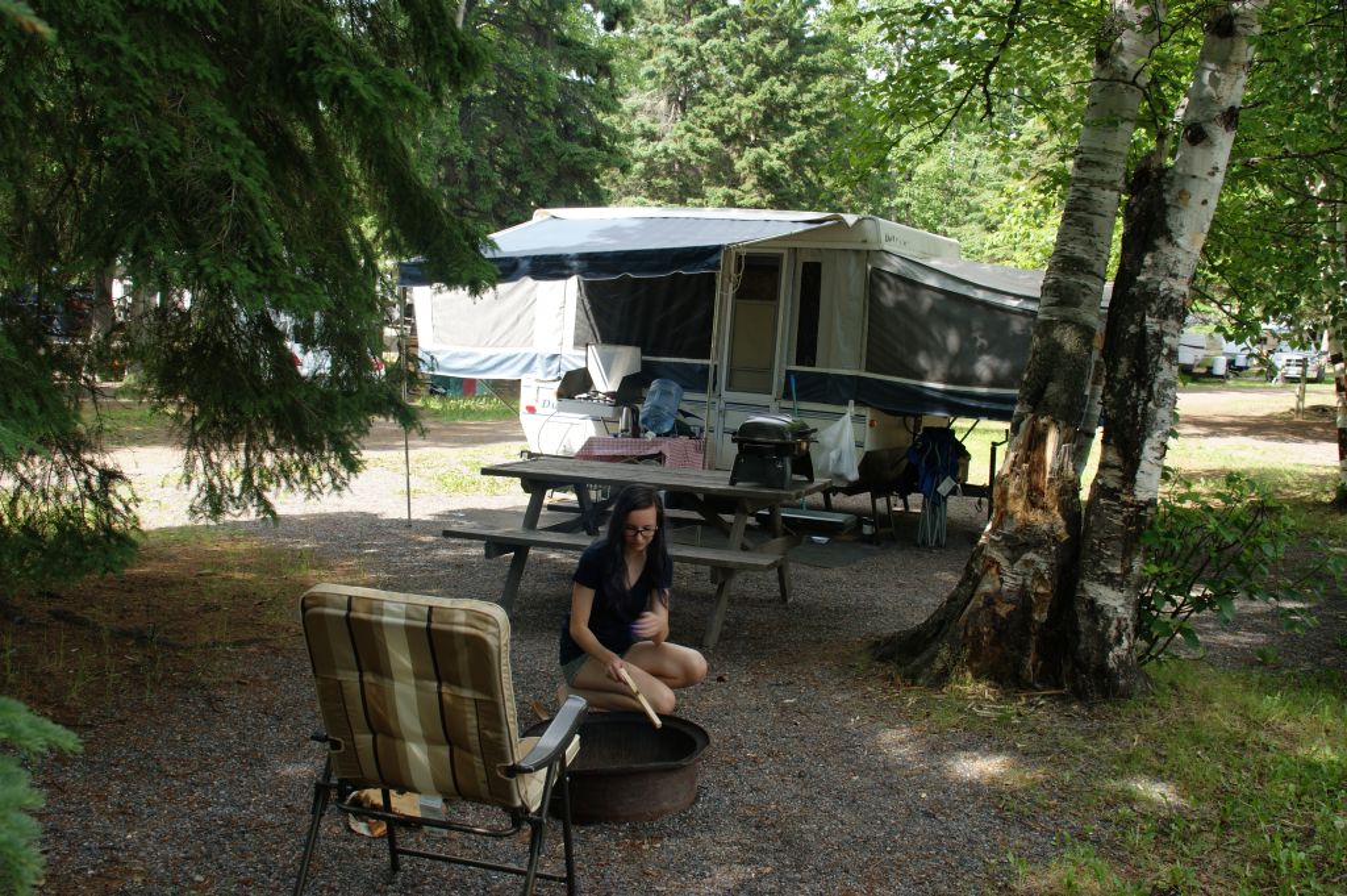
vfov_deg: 36.8
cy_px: 448
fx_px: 1346
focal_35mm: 36
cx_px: 674
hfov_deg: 53.2
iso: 100
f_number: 6.3
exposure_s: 1/60
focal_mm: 24
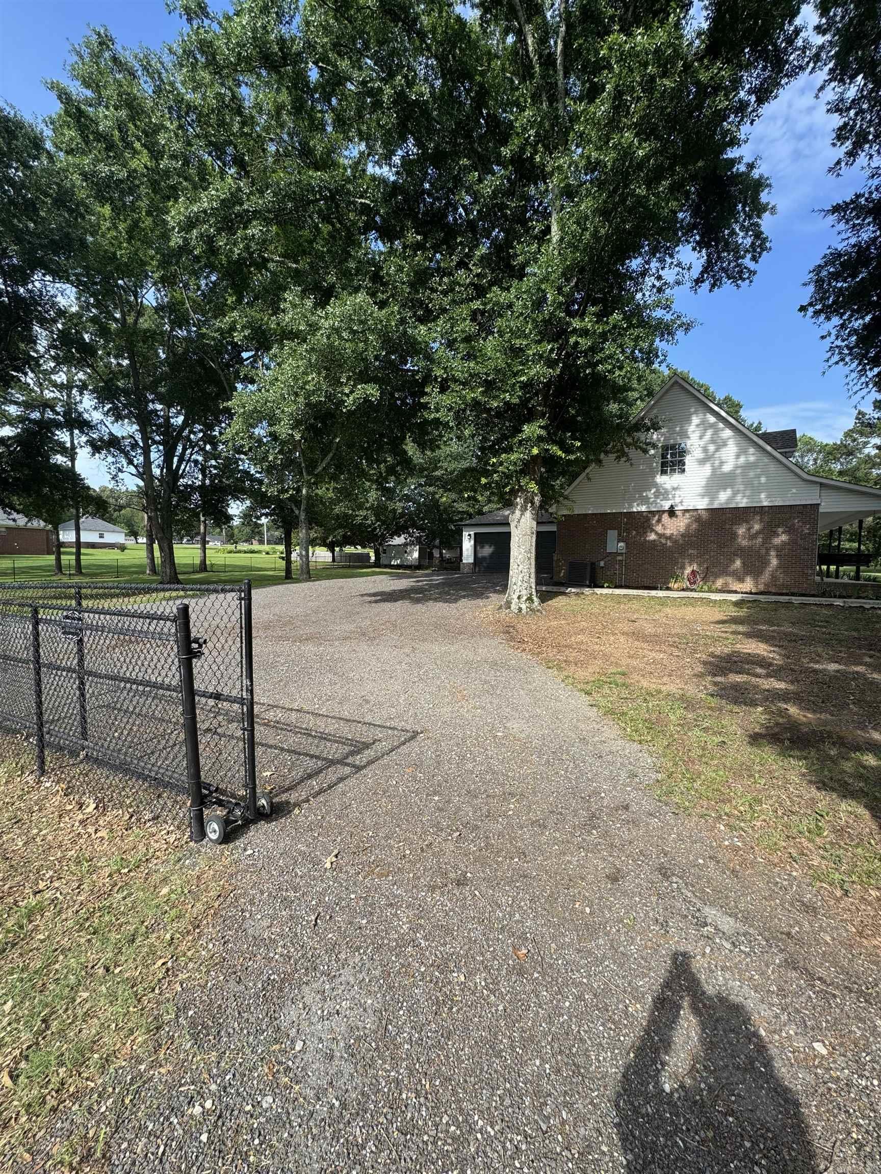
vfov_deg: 102.1
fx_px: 475
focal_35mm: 14
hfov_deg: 85.7
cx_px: 440
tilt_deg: -2.4
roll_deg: +0.5
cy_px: 587
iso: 40
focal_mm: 2.22
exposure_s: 1/664
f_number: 2.2
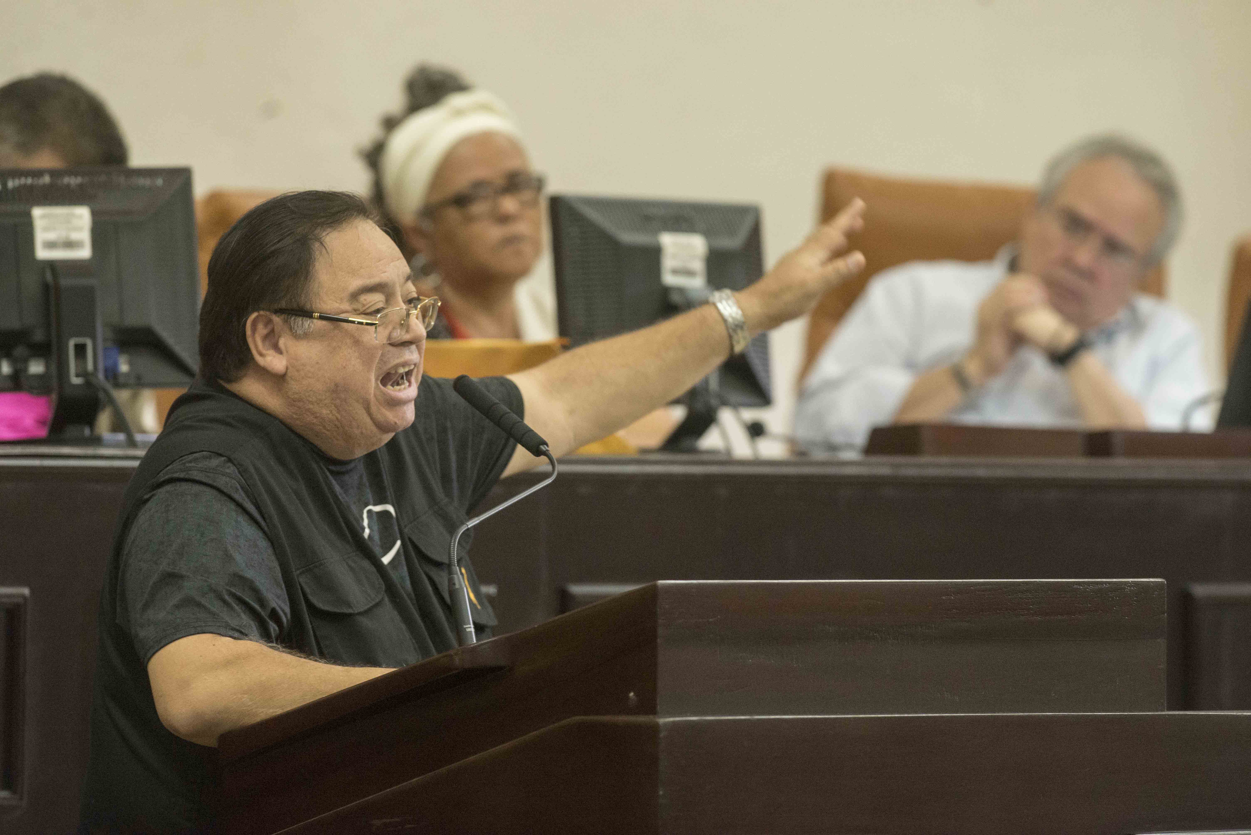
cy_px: 418
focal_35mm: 300
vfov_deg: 4.6
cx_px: 626
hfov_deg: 6.9
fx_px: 10428
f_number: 4.5
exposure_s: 1/125
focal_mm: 300
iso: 5000
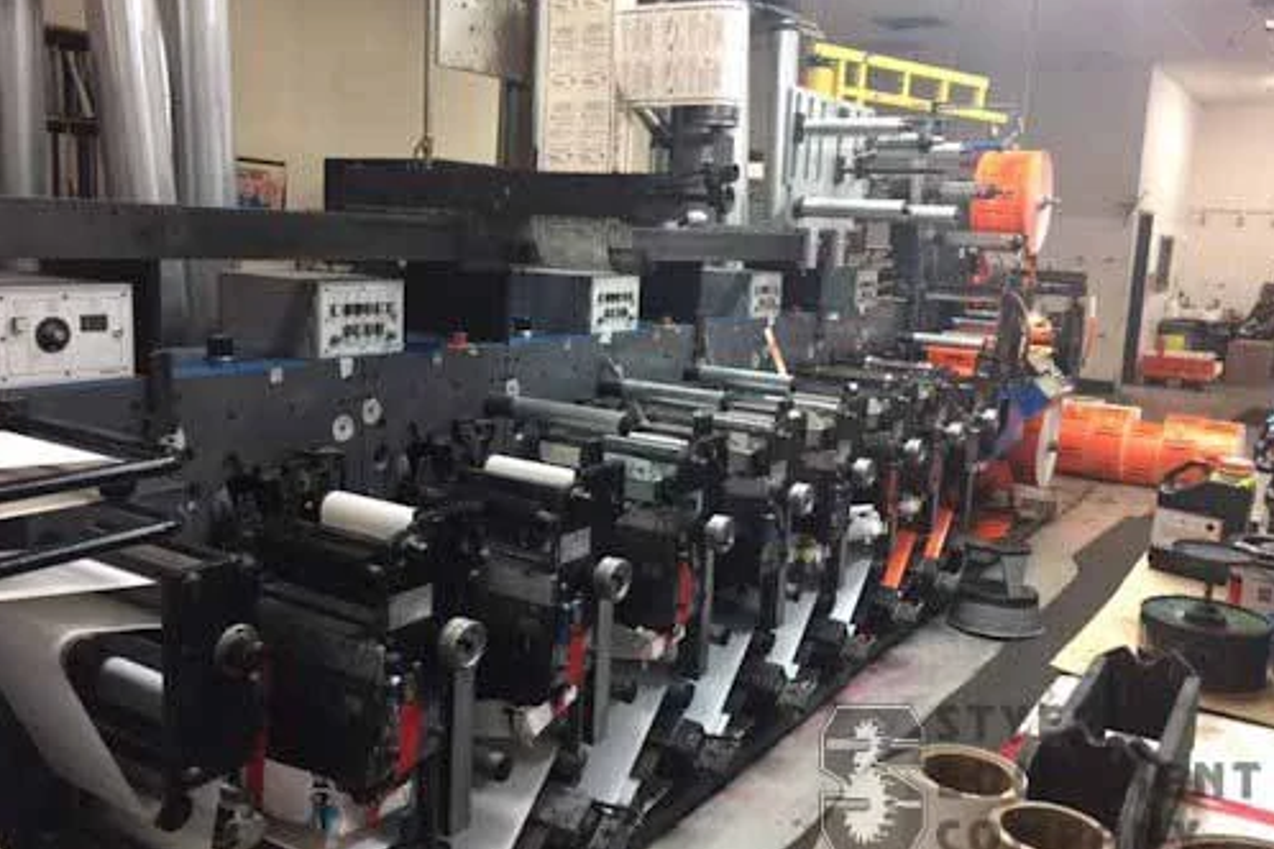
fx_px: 1097
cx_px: 632
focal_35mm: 31
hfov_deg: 60.3
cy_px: 399
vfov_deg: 42.3
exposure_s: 1/30
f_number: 2.2
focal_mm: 4.15
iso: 100
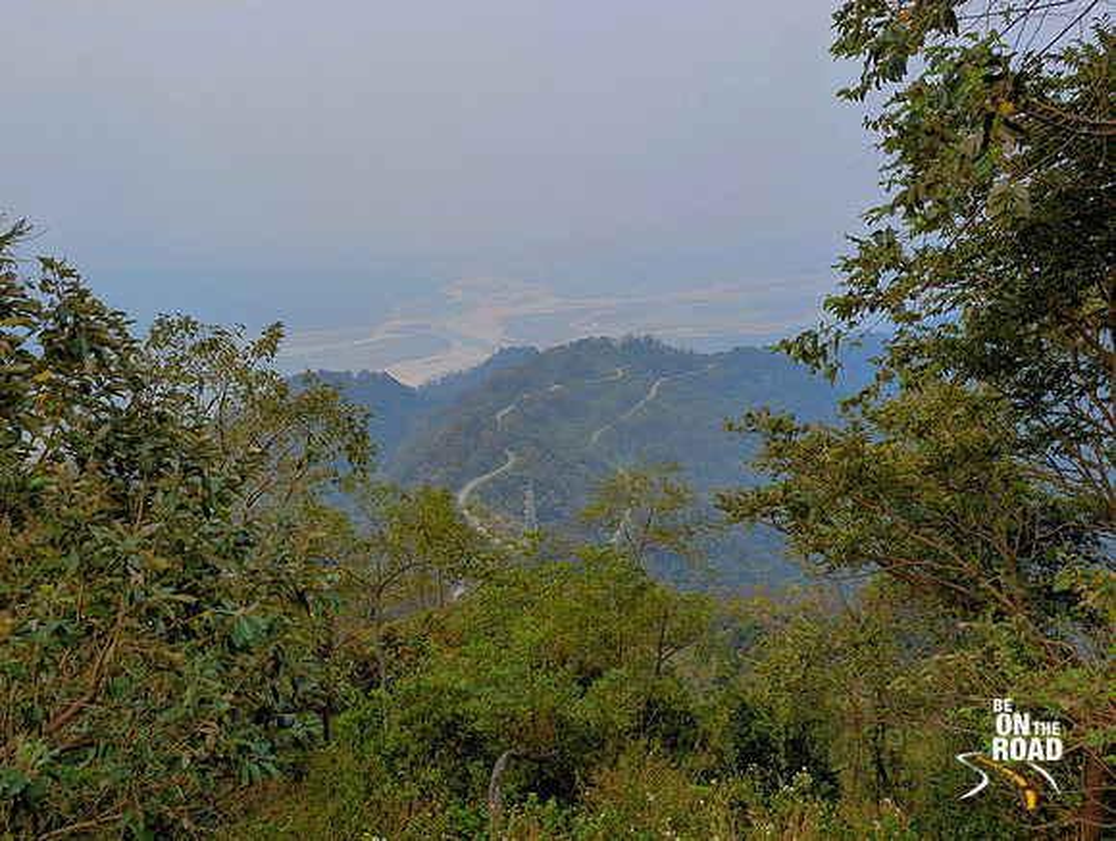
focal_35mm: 24
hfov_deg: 71.5
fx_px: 775
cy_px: 420
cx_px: 558
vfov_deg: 57.0
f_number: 1.68
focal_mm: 6.9
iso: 21
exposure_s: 1/386
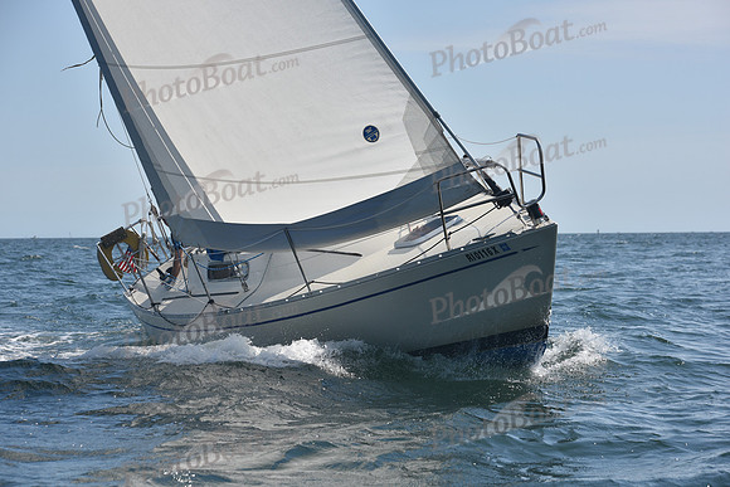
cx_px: 365
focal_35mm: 98
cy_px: 244
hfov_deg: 20.8
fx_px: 1988
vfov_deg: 14.0
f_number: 6.3
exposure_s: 1/1000
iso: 250
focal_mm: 98
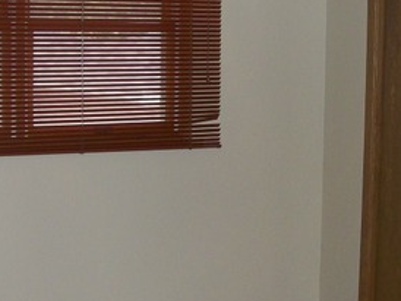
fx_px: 974
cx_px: 205
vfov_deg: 17.6
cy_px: 134
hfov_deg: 23.3
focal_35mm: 84
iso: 80
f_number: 2.7
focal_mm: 6
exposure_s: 1/64
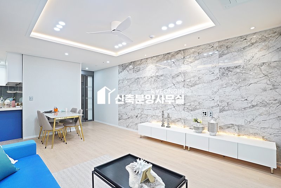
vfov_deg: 70.4
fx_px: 133
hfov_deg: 93.3
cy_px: 94
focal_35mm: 17
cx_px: 140
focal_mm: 17
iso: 400
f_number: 4
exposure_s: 1/160
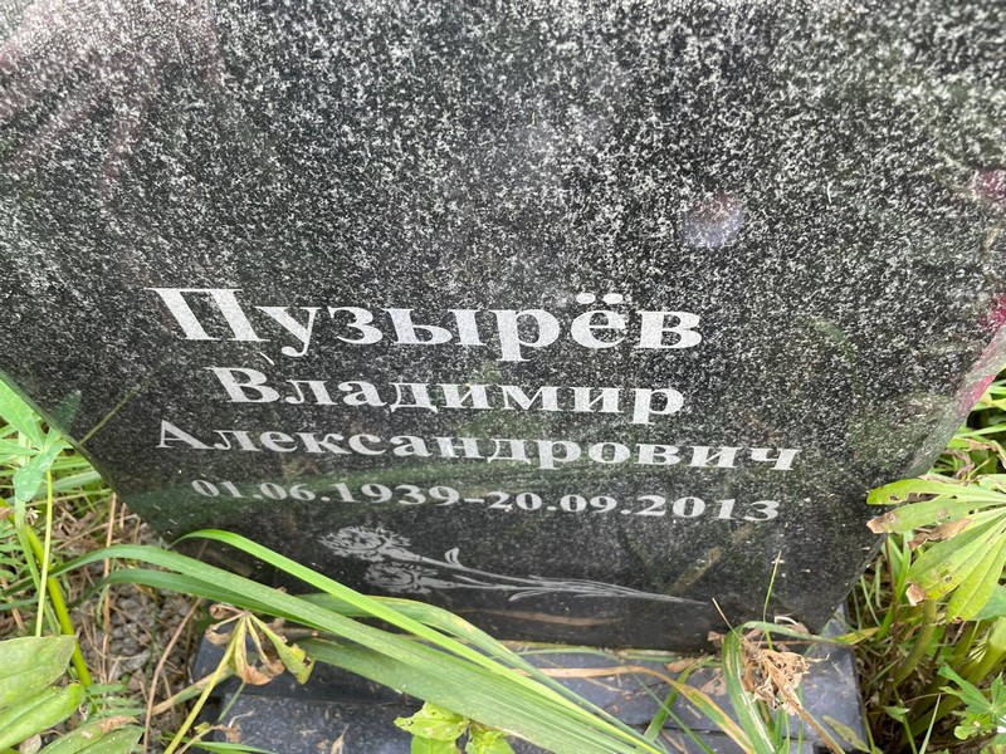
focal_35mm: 26
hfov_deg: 67.3
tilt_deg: -57.1
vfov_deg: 53.1
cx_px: 503
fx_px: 756
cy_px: 377
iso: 80
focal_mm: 4.2
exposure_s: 1/121
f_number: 1.6
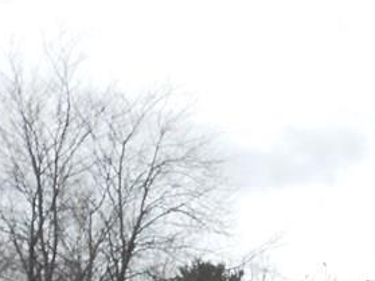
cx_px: 671
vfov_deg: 8.1
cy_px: 413
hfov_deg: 10.4
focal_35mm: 180
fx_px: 1949
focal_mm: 8.8
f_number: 4.8
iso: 80
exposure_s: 1/400
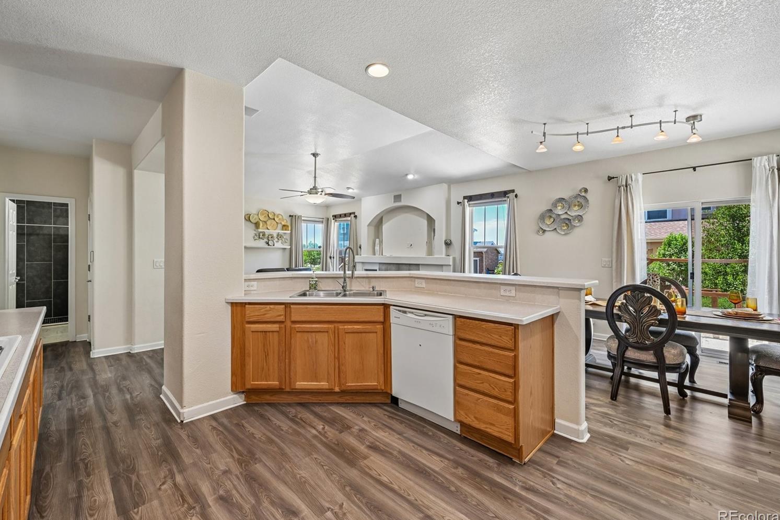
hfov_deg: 100.4
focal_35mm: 15
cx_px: 385
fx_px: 325
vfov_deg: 77.3
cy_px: 249
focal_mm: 14
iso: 360
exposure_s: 1/15
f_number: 10
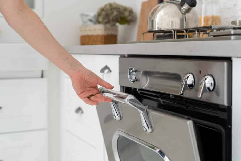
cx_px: 120
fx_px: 335
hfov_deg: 39.6
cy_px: 80
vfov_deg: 27.0
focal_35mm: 50
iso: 400
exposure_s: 1/50
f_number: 3.2
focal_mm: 50
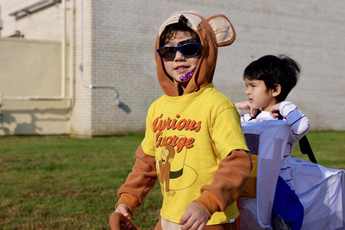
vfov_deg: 22.6
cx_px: 172
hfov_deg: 33.4
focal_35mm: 60
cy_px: 115
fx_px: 575
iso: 100
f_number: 5.6
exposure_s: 1/500
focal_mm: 60
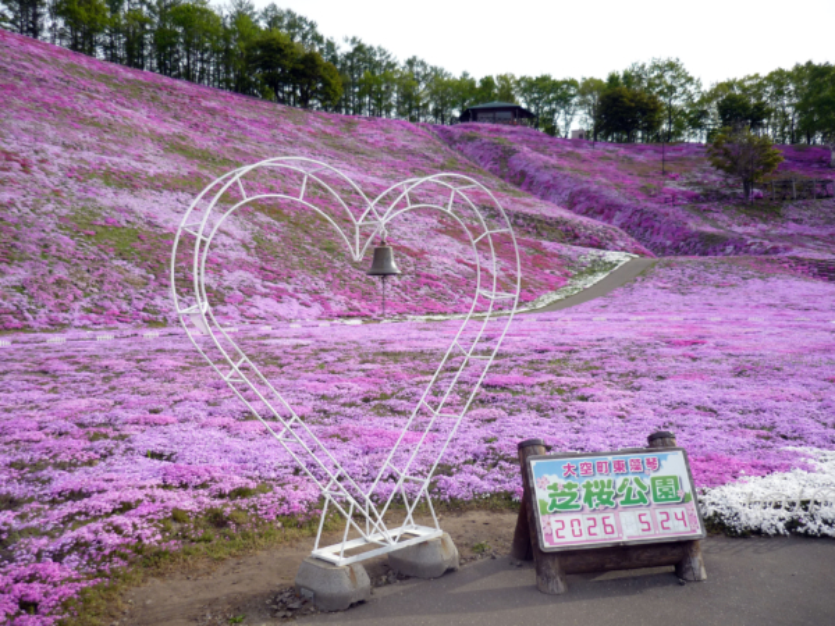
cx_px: 418
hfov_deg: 55.4
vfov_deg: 42.9
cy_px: 313
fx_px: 796
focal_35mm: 33
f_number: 2.8
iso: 100
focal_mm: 5.5
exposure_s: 1/640
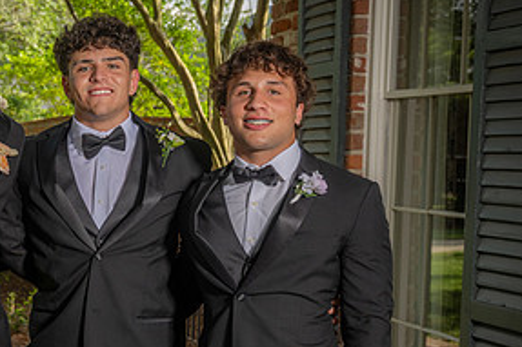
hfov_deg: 23.6
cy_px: 246
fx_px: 1203
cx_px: 15
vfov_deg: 16.4
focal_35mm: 83
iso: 100
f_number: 5.6
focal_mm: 41
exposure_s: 1/160
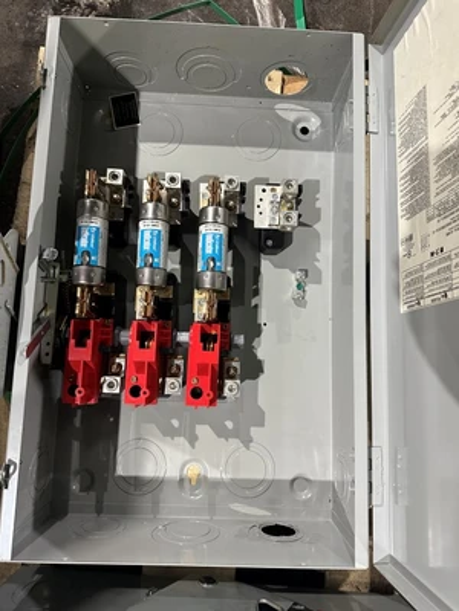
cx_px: 230
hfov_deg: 56.8
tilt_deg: -82.7
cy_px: 306
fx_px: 424
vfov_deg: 71.6
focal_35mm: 24
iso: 320
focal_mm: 6.86
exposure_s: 1/60
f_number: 1.78
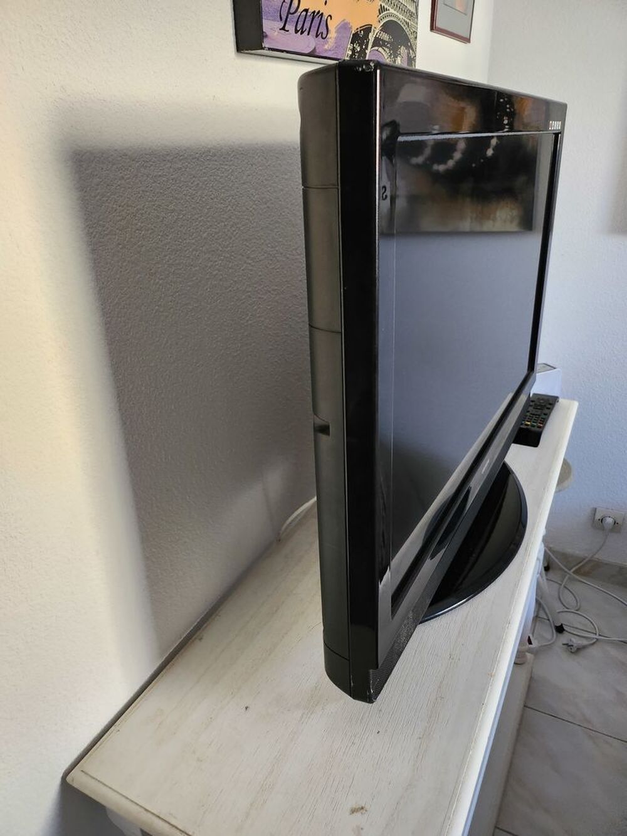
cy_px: 418
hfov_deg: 56.8
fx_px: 580
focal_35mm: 24
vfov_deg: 71.6
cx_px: 314
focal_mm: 5
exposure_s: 1/100
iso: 500
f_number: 1.8
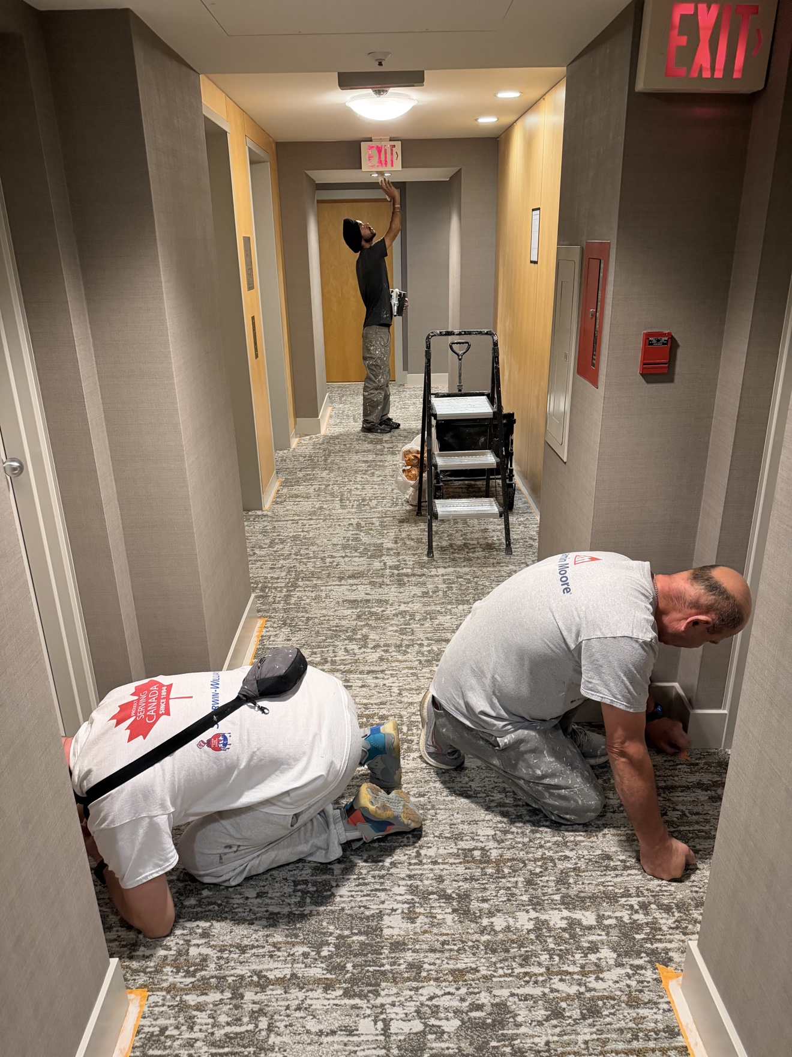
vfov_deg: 71.6
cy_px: 528
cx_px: 396
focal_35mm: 24
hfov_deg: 56.8
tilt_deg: -20.5
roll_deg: +1.4
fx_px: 732
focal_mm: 6.76
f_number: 1.78
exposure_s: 1/60
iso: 500
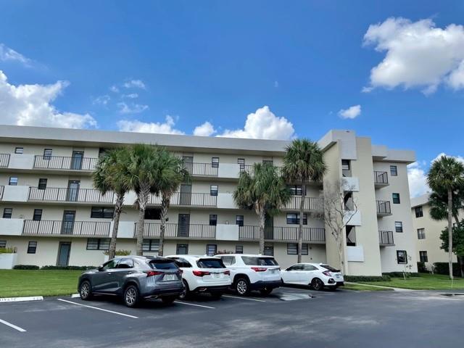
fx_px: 349
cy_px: 174
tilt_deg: +13.1
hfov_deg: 67.3
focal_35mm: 26
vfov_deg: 53.1
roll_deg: -1.8
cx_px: 232
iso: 32
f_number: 1.6
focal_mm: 4.2
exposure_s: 1/2618
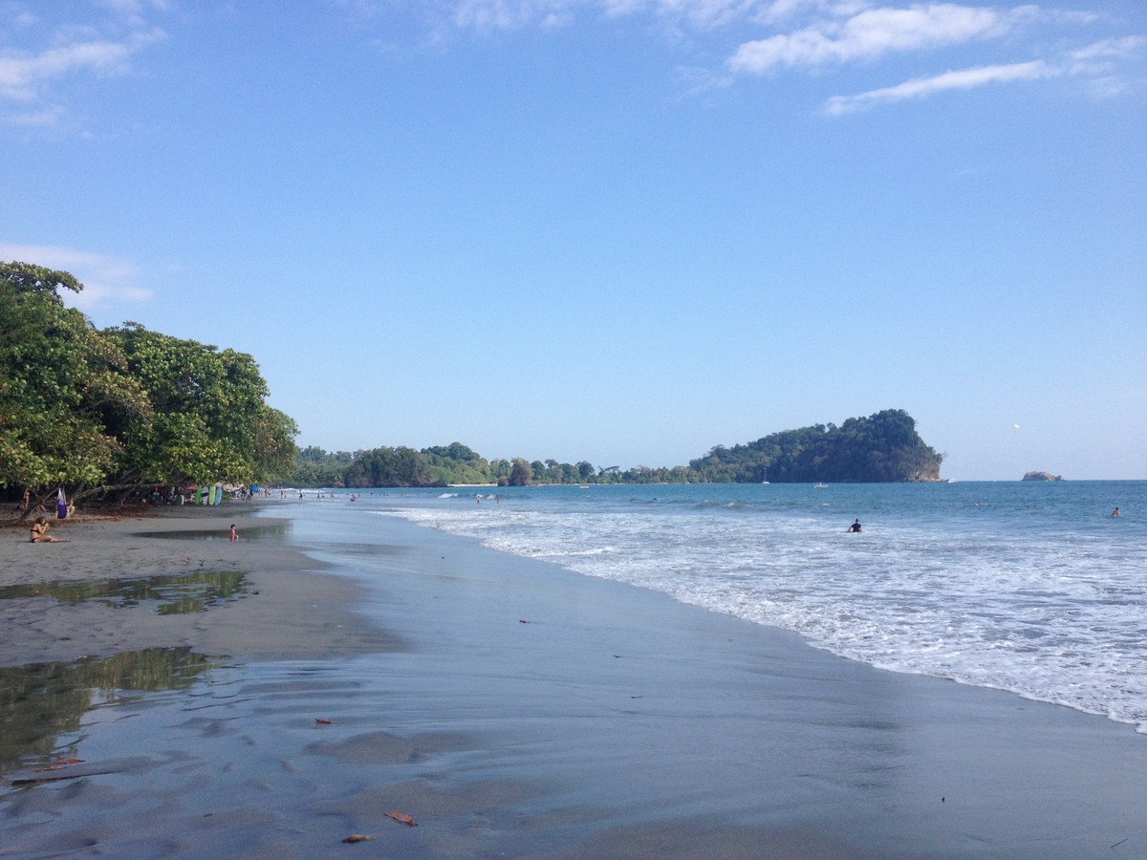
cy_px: 430
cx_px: 574
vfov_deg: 40.7
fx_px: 1160
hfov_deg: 52.6
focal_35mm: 35
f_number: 2.4
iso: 50
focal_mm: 4.28
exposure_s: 1/1672
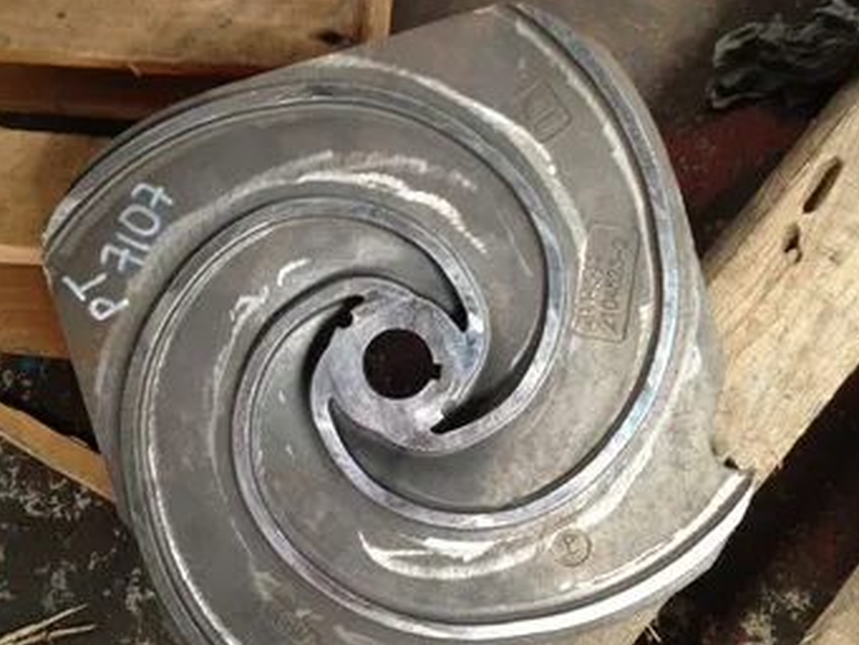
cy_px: 365
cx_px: 373
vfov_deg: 35.1
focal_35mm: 41
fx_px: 1018
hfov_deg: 45.7
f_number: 2.4
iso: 125
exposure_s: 1/20
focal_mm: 4.28
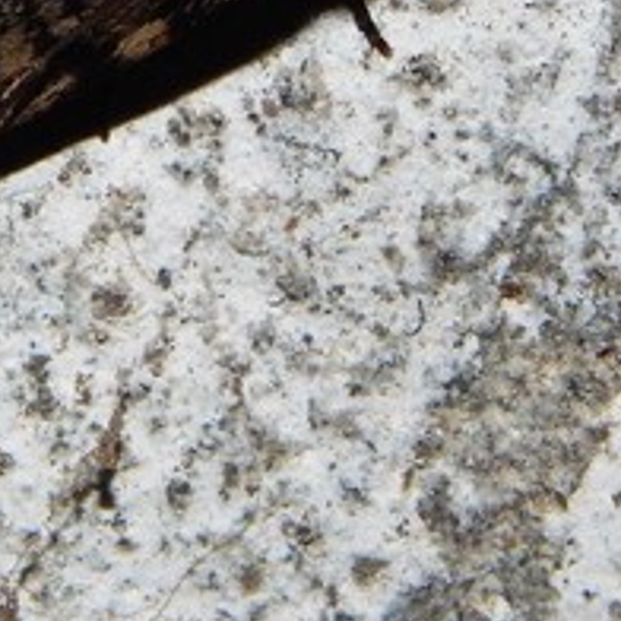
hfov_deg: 3.5
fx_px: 10229
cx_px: -78
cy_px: -250
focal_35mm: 504
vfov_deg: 3.5
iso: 200
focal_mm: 23.4
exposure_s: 1/30
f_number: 9.6
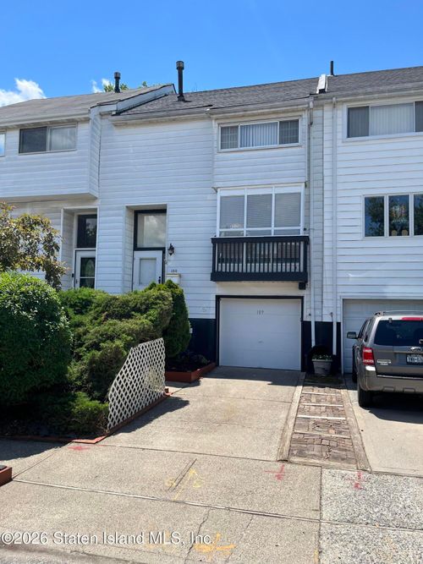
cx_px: 212
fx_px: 424
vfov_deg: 67.3
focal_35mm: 26
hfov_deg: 53.0
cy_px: 282
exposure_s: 1/2967
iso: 50
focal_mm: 5.1
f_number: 1.6
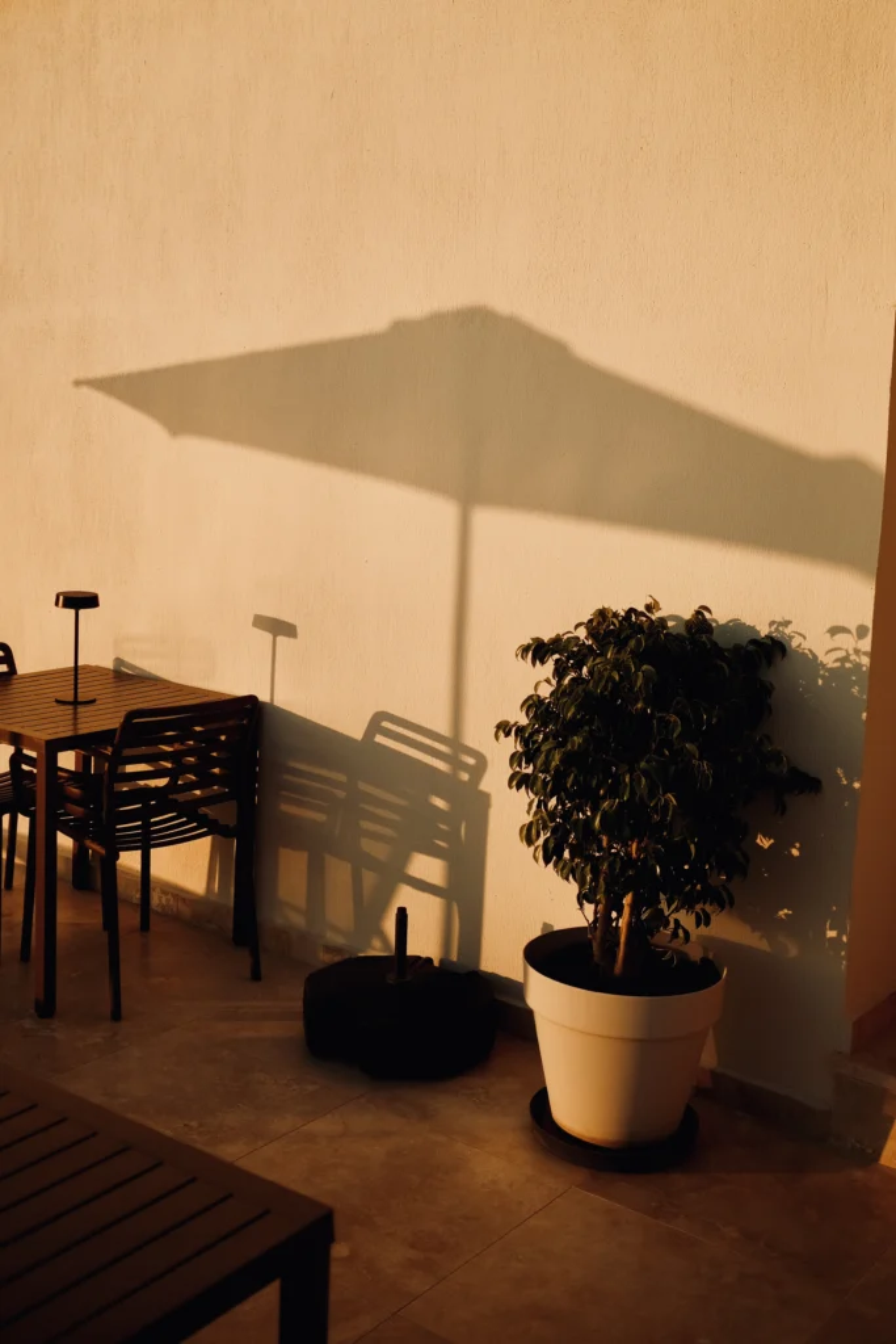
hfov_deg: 37.9
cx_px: 448
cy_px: 672
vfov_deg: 54.4
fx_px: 1306
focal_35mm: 35
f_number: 2
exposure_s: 1/1800
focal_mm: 23
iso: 160
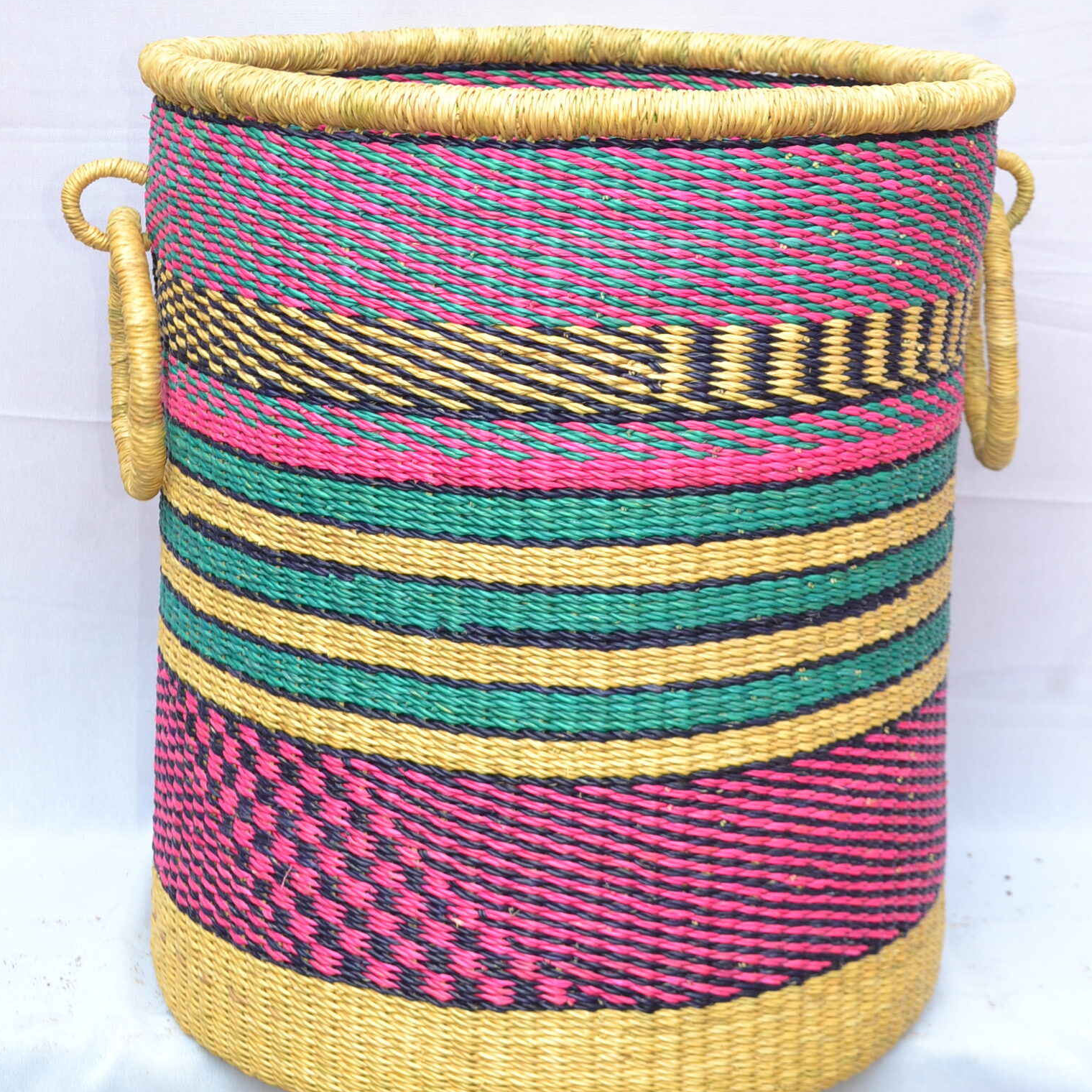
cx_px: 547
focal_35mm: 68
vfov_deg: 25.4
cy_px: 415
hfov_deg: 25.5
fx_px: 2414
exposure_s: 1/60
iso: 100
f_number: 5.6
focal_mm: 35
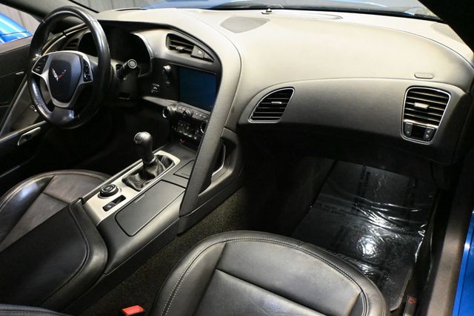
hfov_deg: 62.0
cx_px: 237
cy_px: 158
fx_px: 395
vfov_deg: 43.6
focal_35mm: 30
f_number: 3.8
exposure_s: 1/60
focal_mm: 20
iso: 12800
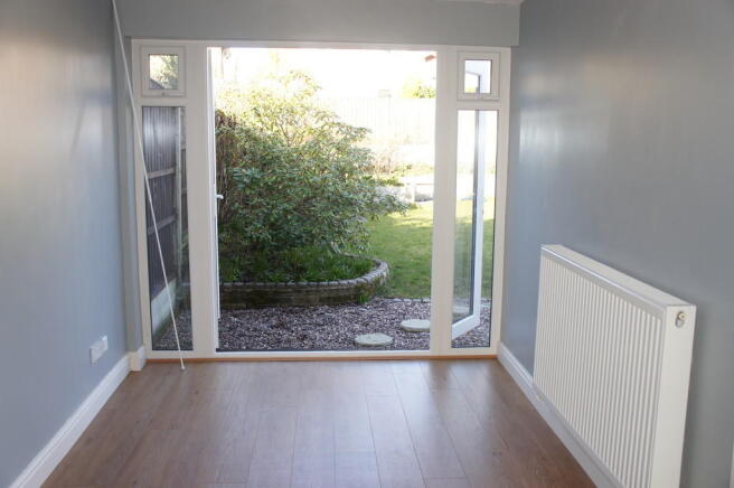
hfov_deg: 62.0
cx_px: 367
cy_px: 244
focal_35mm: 30
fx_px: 611
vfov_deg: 43.5
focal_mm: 20
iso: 200
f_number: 4.5
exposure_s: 1/80
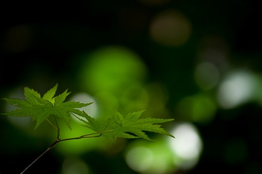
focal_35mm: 300
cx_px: 131
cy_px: 87
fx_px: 2181
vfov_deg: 4.6
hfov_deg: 6.9
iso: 200
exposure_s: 1/15
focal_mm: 200
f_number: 5.6
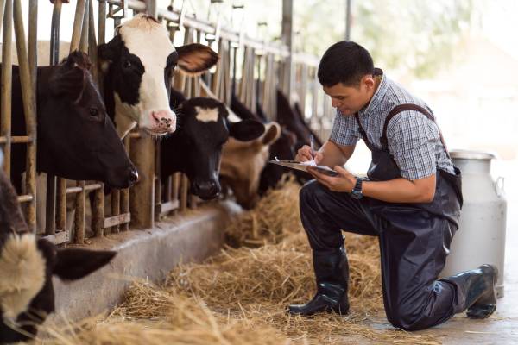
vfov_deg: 16.1
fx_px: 1223
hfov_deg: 23.9
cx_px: 259
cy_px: 172
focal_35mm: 85
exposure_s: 1/500
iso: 250
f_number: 1.8
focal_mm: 85
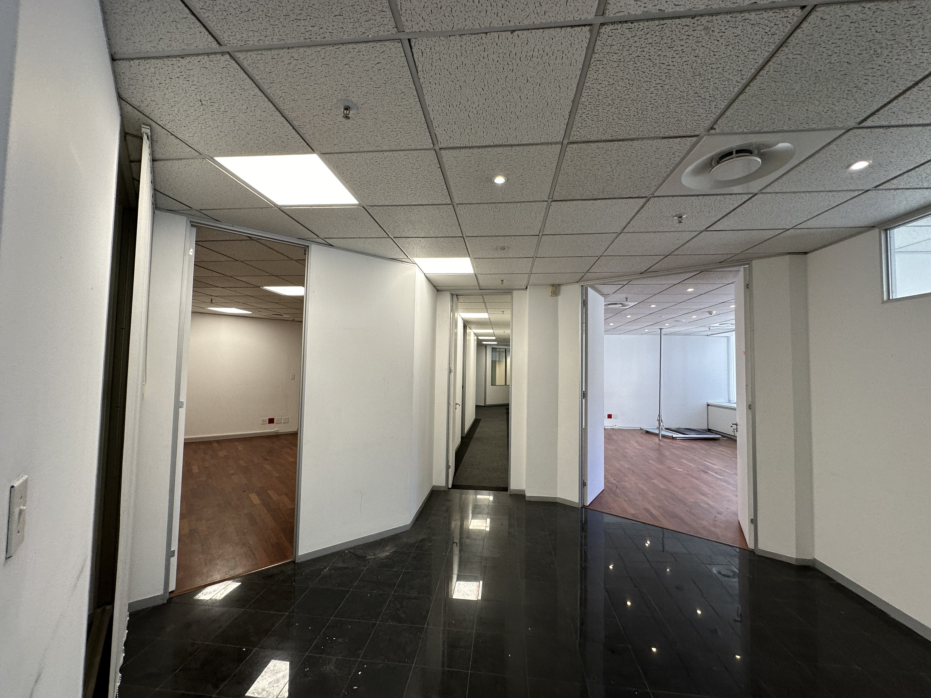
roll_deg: -2.0
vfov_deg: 85.7
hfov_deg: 102.1
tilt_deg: +3.1
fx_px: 377
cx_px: 466
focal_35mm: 14
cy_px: 349
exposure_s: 1/100
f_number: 2.2
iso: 80
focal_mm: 2.22
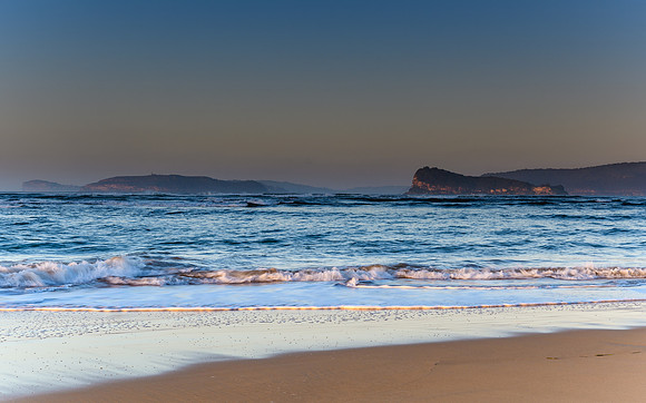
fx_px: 1043
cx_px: 323
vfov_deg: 21.9
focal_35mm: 59
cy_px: 206
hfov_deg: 34.4
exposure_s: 1/10
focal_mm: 38
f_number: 8
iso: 50
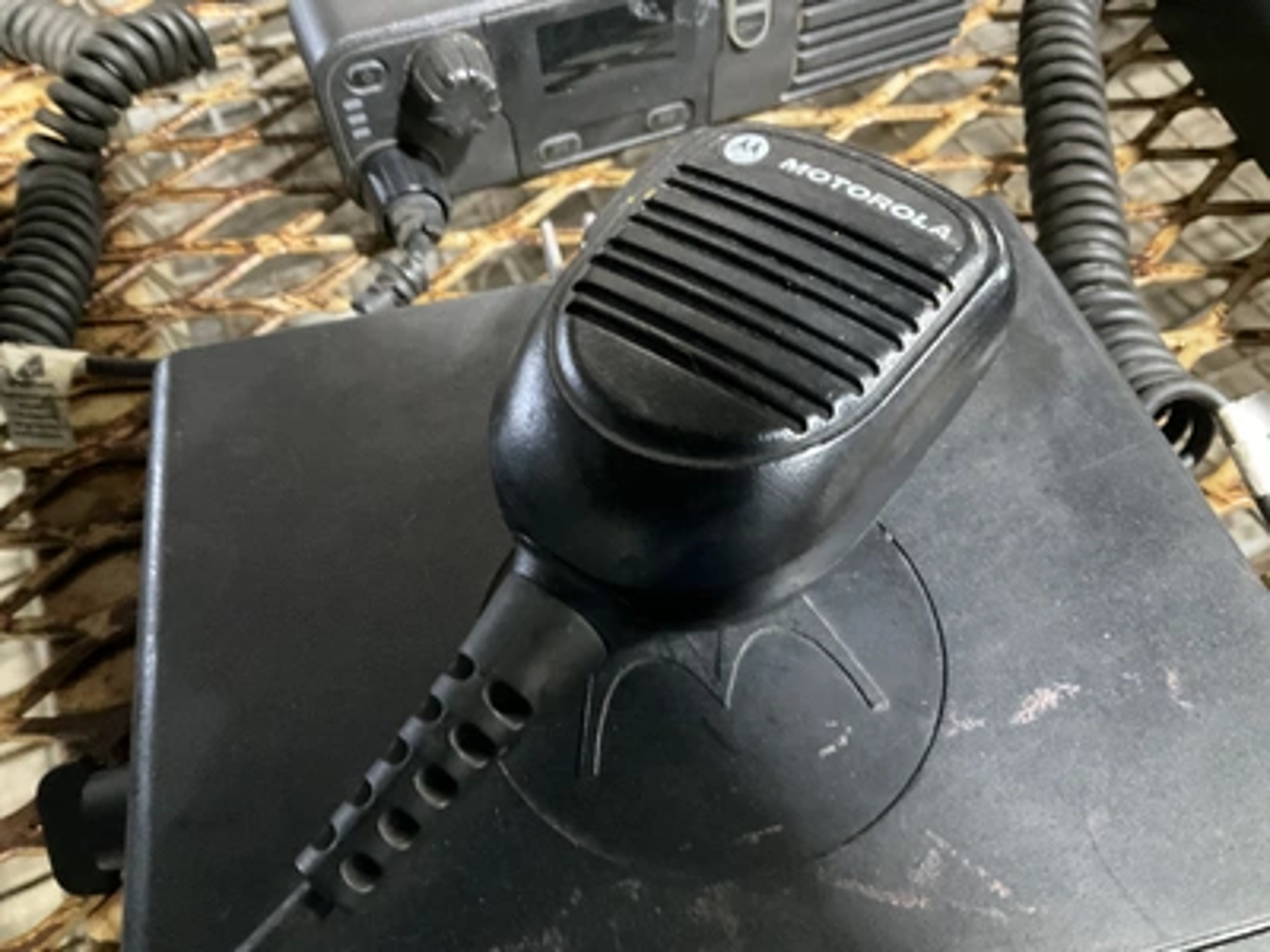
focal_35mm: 29
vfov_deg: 48.2
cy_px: 476
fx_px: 1064
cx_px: 635
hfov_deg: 61.7
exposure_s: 1/20
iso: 500
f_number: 1.8
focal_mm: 3
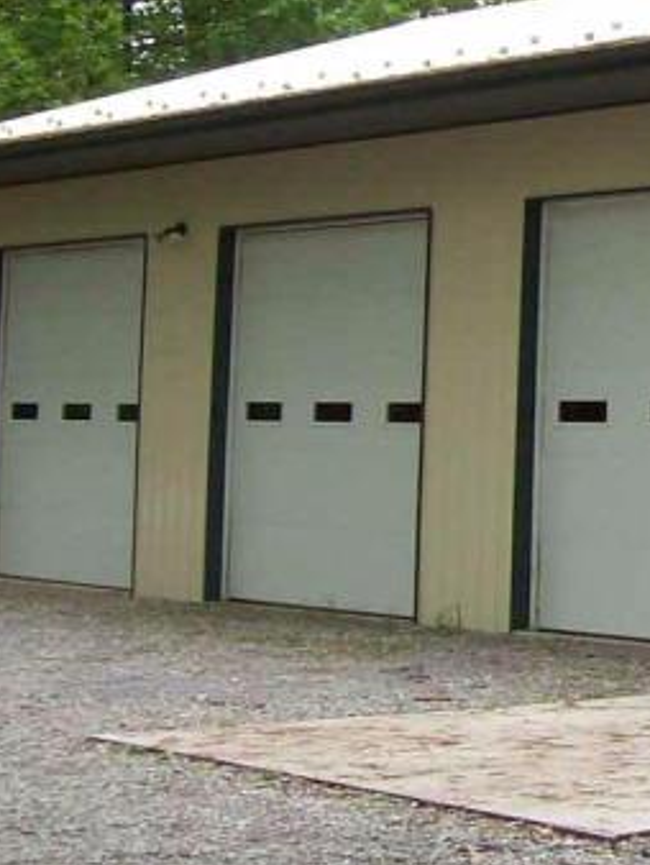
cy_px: 243
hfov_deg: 12.8
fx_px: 2726
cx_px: 1003
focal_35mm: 109
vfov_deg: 17.9
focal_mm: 6
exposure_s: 1/230
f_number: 2.7
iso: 80
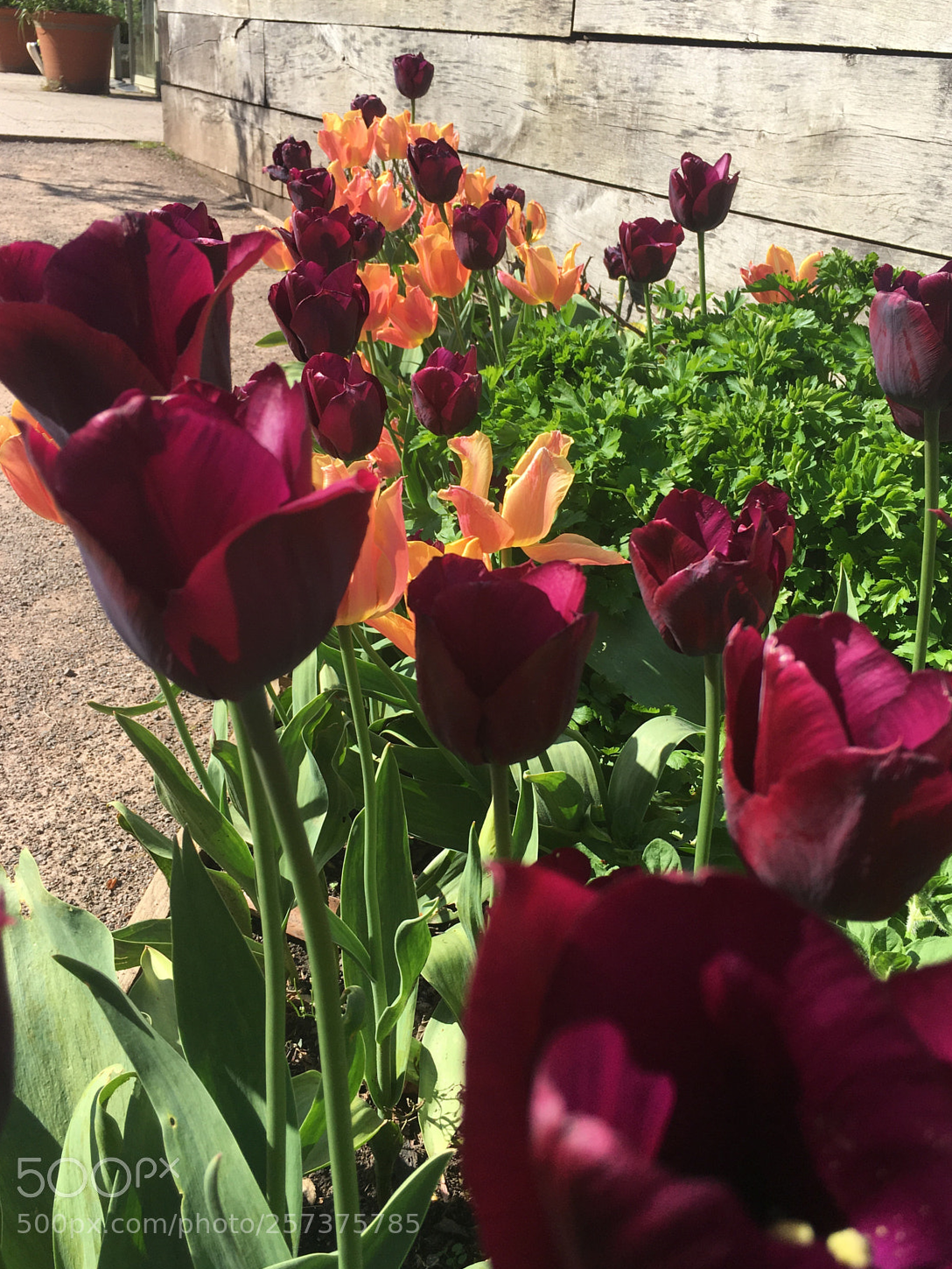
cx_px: 487
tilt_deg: -22.7
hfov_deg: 44.2
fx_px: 1173
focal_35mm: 32
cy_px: 592
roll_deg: -5.0
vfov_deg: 56.8
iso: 25
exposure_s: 1/1040
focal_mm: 4.15
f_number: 2.2
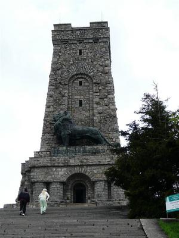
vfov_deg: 29.8
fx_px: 448
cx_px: 90
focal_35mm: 65
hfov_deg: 22.6
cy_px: 119
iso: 100
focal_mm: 8.4
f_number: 4
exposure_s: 1/250
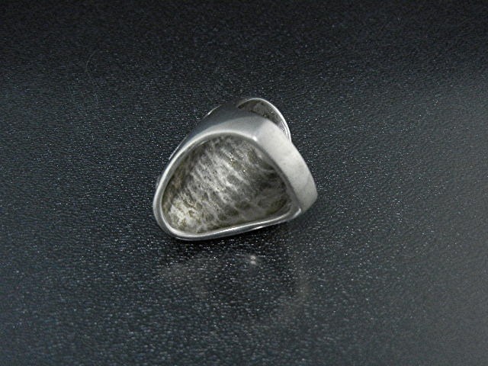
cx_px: 244
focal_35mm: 59
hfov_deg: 32.7
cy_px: 183
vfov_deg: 24.8
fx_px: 832
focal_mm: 10.6
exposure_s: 1/30
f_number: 8
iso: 800
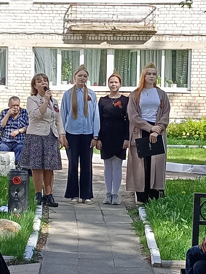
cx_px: 103
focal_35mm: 112
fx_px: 889
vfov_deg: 17.6
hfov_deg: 13.2
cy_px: 137
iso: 102
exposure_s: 1/569
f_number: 1.8
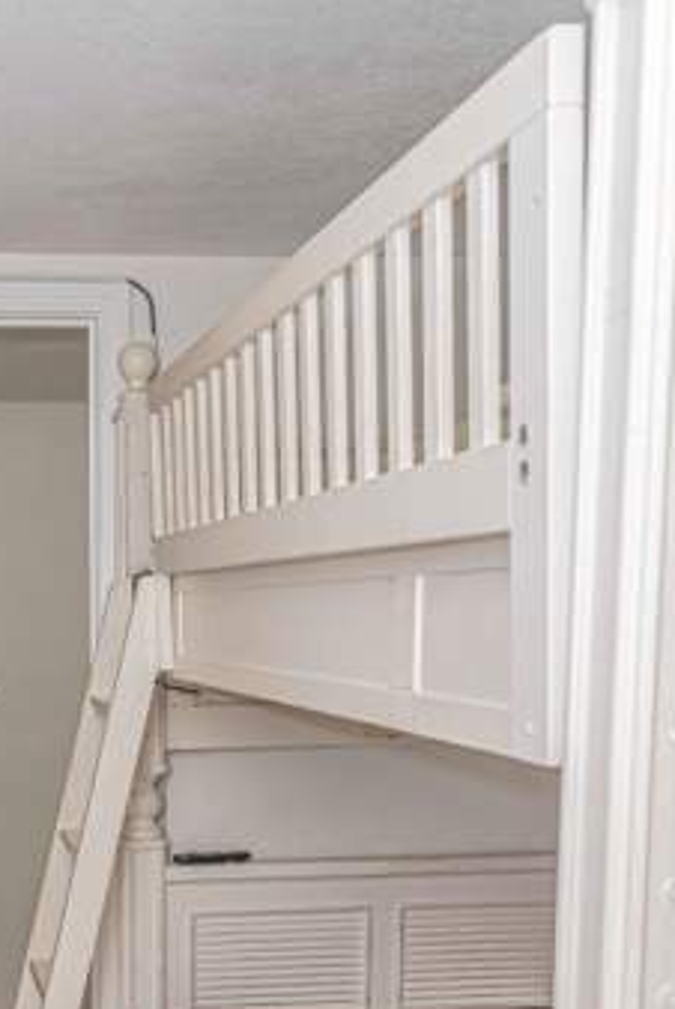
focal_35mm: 51
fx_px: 1431
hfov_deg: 25.5
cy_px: 781
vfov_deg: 37.7
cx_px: 30
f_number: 7.1
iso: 400
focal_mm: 24
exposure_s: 1/160
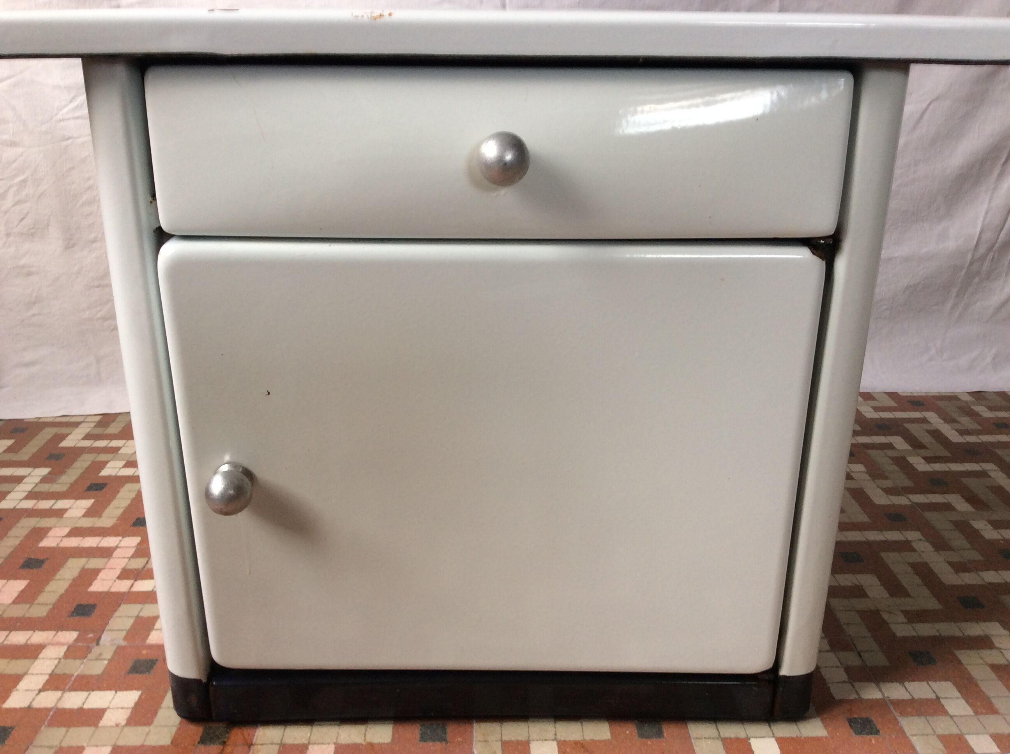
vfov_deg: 44.1
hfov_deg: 56.9
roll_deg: +1.0
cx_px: 505
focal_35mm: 32
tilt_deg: -22.0
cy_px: 377
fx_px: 932
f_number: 2.4
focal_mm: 3.3
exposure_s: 1/25
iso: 32
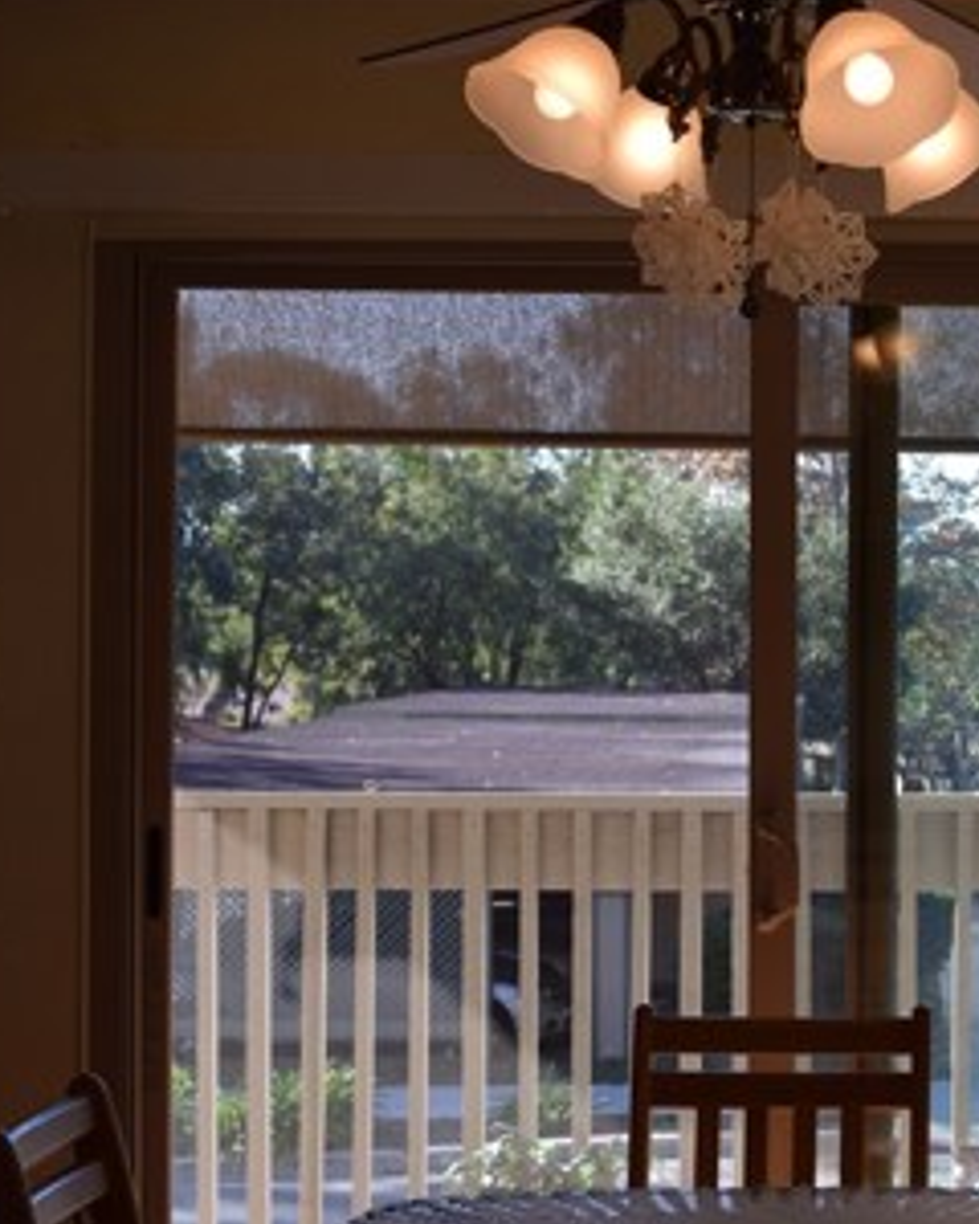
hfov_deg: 17.3
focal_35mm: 87
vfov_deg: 22.0
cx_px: 983
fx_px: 3151
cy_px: 569
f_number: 7.1
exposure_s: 1/200
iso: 400
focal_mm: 29
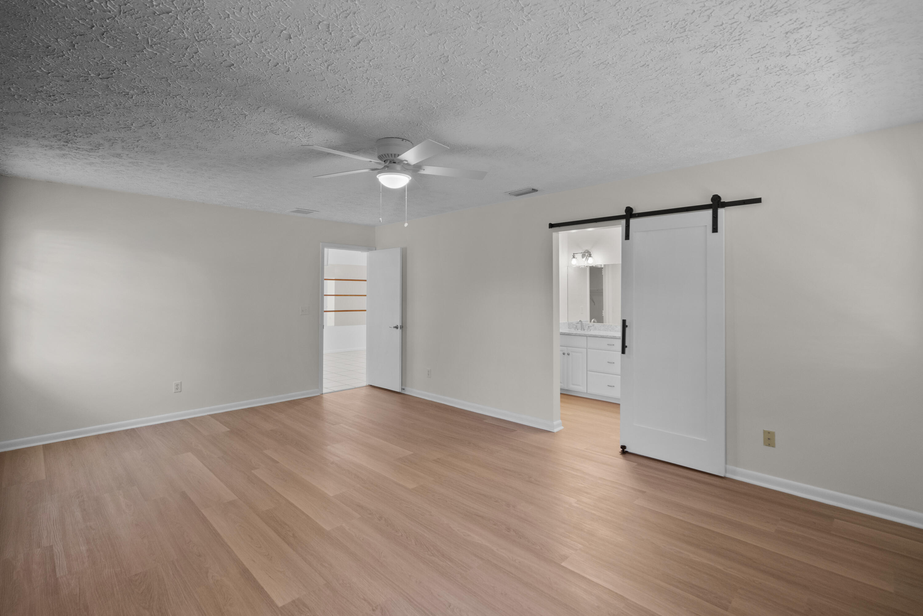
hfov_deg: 96.7
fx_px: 410
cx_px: 462
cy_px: 308
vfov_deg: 73.8
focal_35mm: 16
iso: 2000
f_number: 8
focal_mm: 16
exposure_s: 1/2
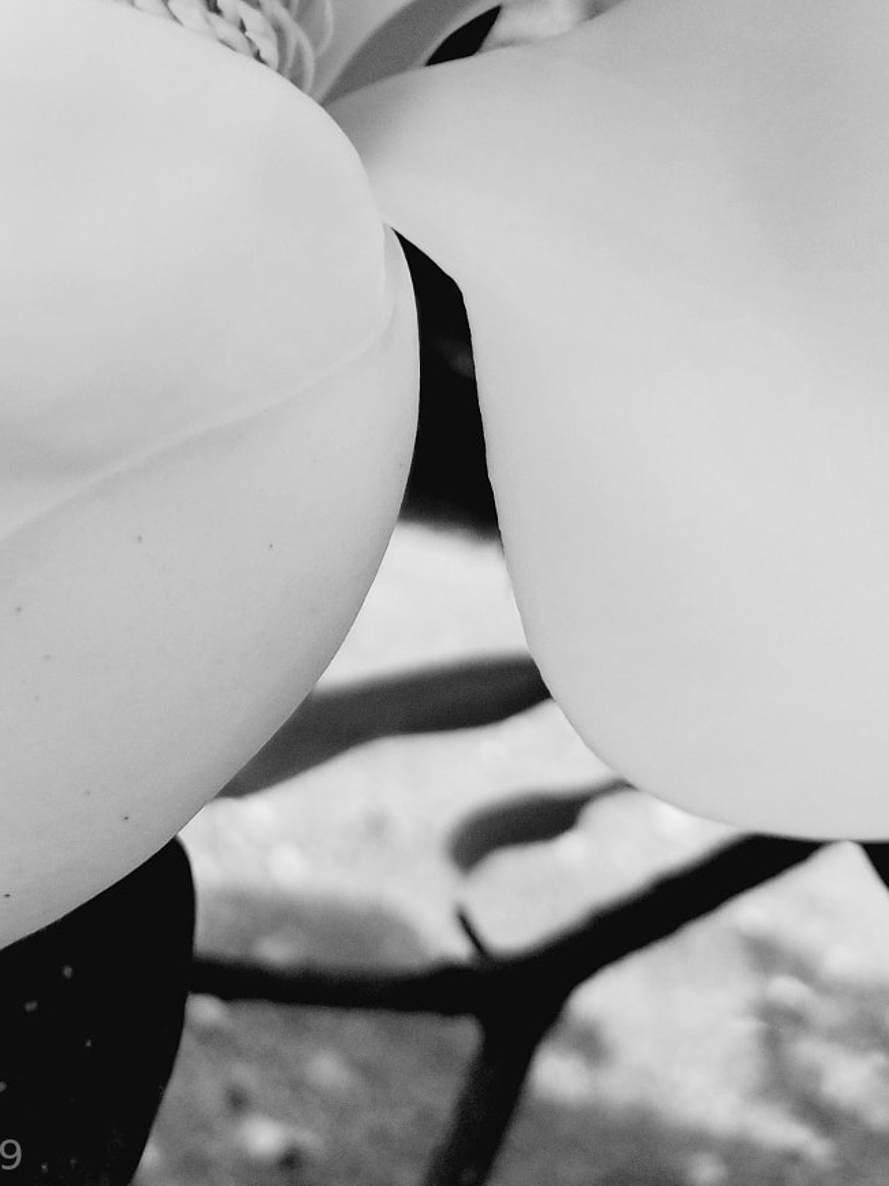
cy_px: 168
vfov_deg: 37.6
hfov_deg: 29.3
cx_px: 127
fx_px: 1644
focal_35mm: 48
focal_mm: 4.25
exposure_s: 1/1356
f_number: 1.7
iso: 50
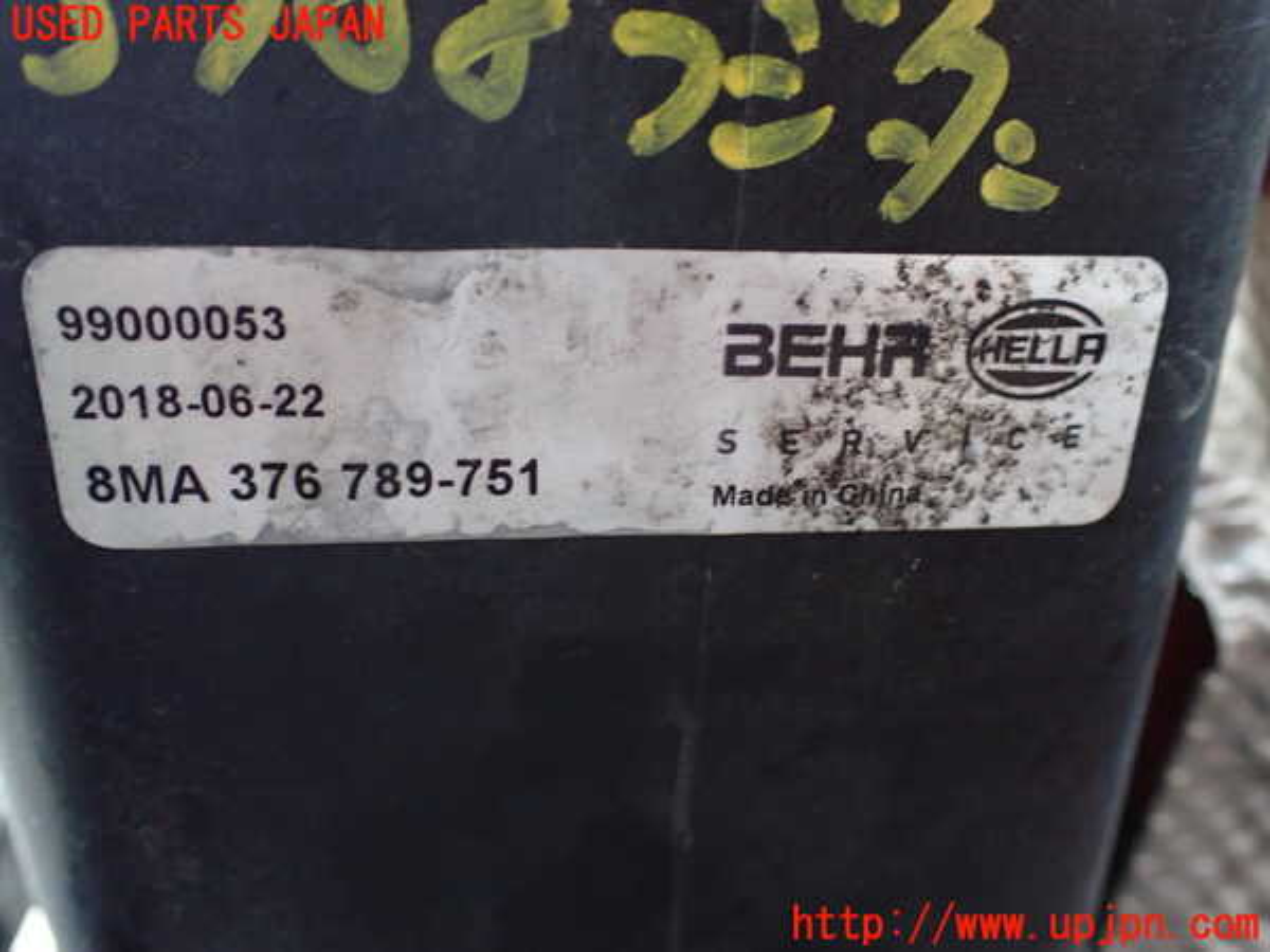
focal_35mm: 30
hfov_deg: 60.0
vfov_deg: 46.8
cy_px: 476
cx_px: 635
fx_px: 1101
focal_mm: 5.4
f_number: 2.3
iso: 800
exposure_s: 1/30
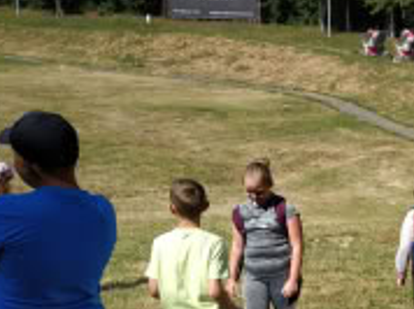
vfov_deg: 26.1
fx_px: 645
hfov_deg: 32.7
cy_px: 274
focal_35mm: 54
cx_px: 414
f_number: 1.9
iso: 100
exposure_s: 1/1890
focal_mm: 3.94
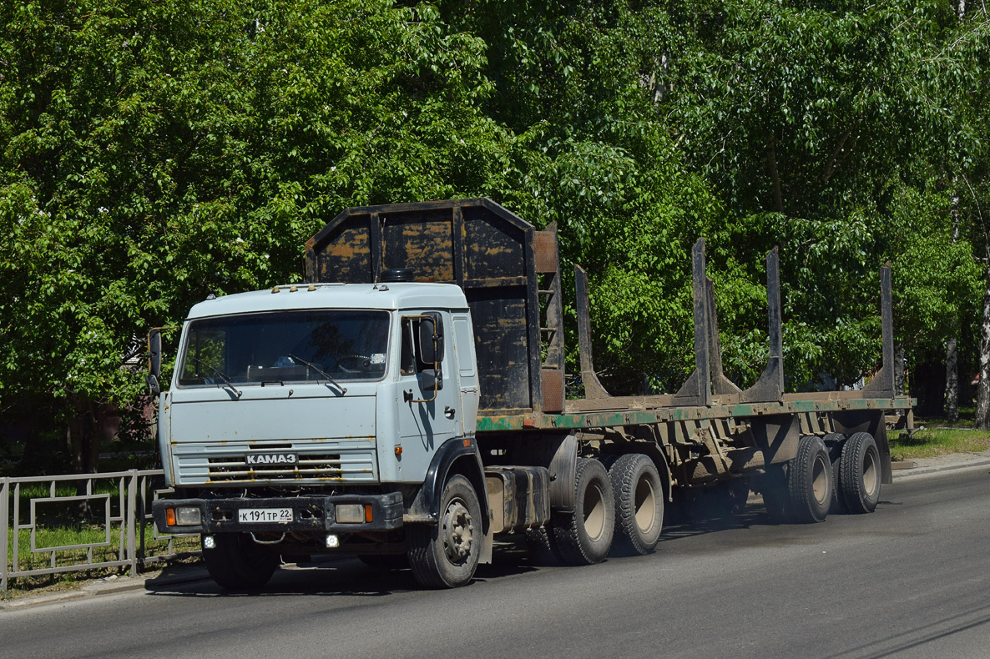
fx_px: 2296
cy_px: 330
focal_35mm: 84
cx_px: 490
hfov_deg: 24.3
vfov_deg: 16.3
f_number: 7.1
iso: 200
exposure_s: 1/1250
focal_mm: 55
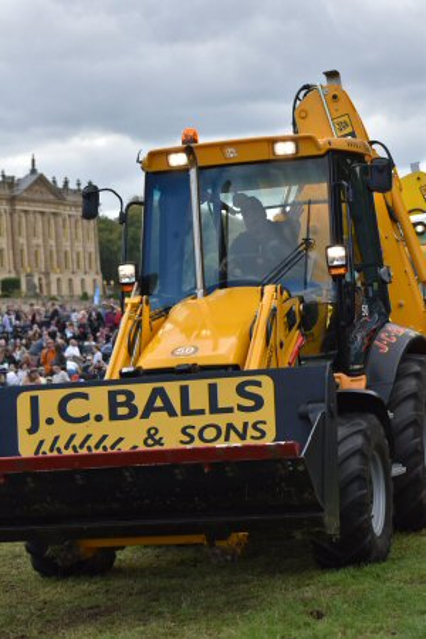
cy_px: 320
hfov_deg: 13.0
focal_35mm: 105
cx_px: 213
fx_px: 1864
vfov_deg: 19.5
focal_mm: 70
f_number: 5.6
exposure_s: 1/1250
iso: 400
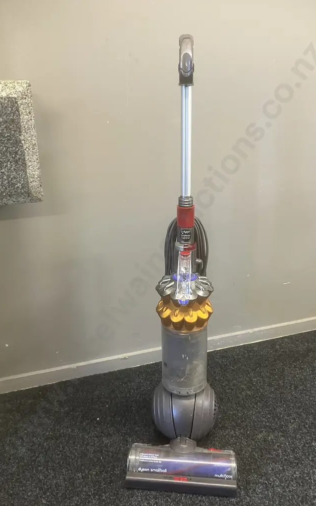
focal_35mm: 30
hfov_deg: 41.8
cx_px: 165
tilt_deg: -19.7
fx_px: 413
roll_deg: +0.6
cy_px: 252
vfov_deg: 62.9
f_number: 1.8
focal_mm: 3.99
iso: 250
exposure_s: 1/33
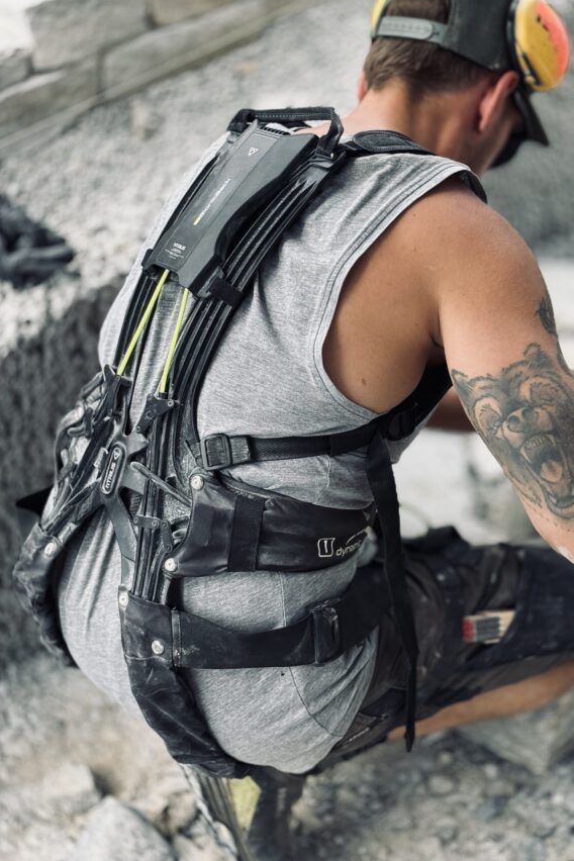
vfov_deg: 33.4
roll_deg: -0.5
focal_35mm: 60
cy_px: 406
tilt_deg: -34.3
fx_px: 1435
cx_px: 379
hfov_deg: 22.5
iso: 100
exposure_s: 1/481
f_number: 1.78
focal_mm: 6.76
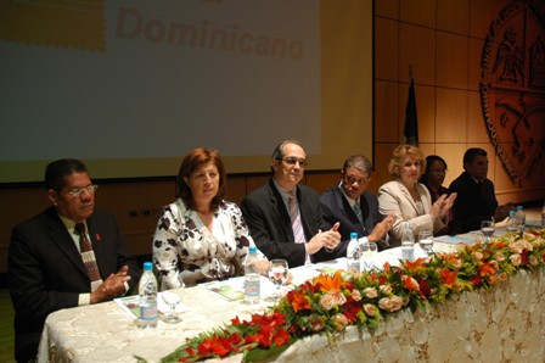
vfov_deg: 39.9
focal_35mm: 33
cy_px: 182
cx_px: 272
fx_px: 499
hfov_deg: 57.3
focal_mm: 22
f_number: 3.8
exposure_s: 1/80
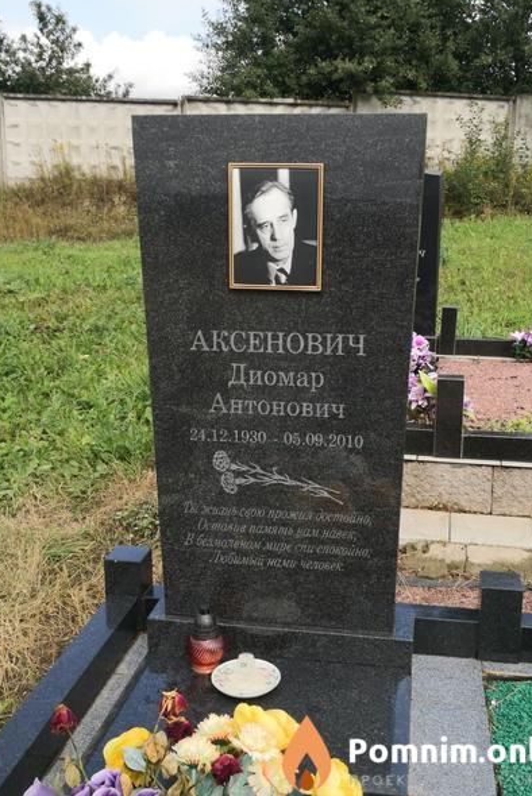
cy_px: 393
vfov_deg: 51.9
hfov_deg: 36.0
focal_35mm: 37
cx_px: 289
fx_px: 819
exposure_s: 1/1104
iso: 50
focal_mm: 3.95
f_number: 1.6
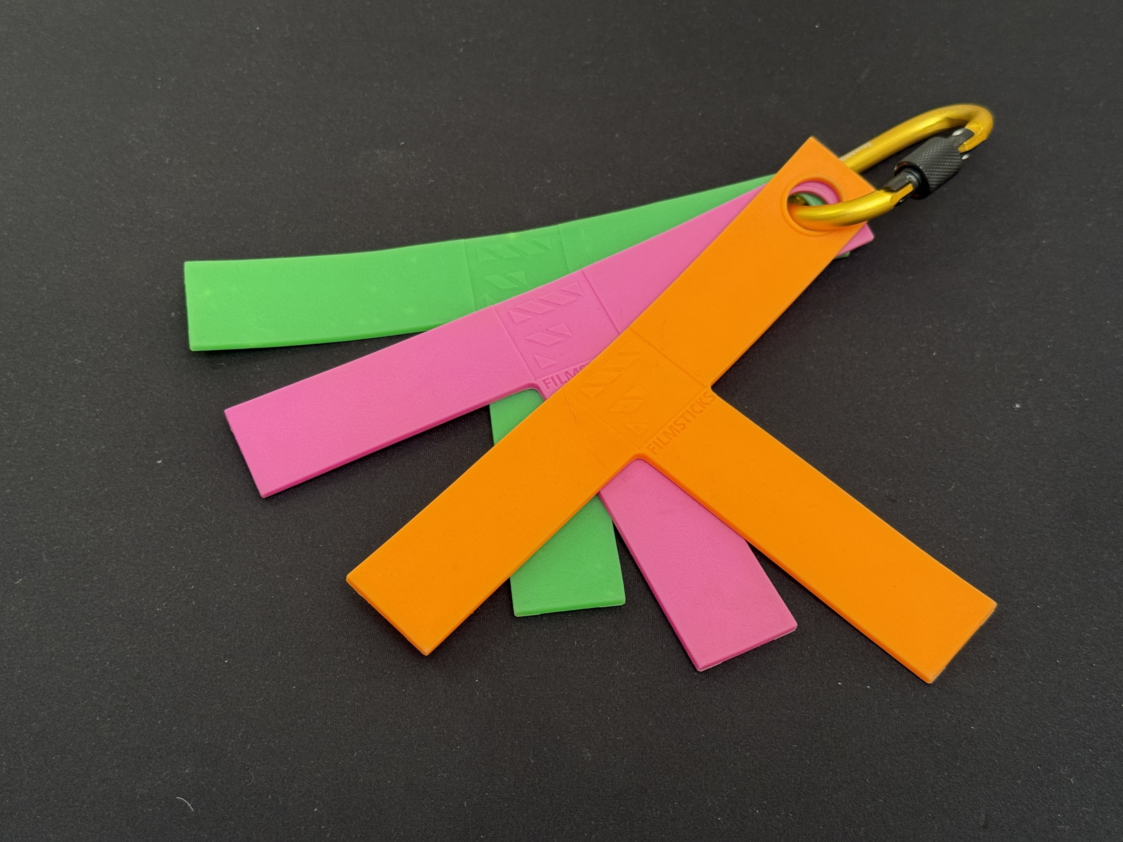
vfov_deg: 30.3
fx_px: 1557
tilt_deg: -57.3
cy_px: 421
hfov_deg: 39.7
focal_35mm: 48
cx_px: 562
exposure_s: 1/50
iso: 64
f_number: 1.78
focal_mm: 6.76
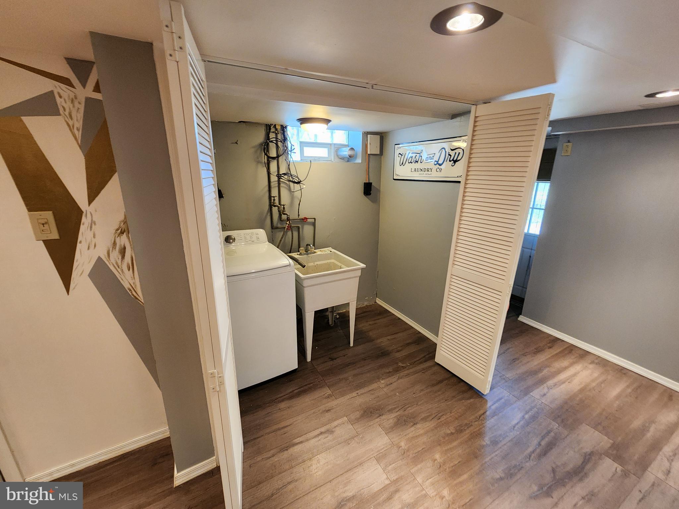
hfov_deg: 106.2
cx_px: 340
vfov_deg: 89.9
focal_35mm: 13
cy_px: 254
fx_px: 255
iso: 320
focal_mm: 2.2
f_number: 2.2
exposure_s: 1/40
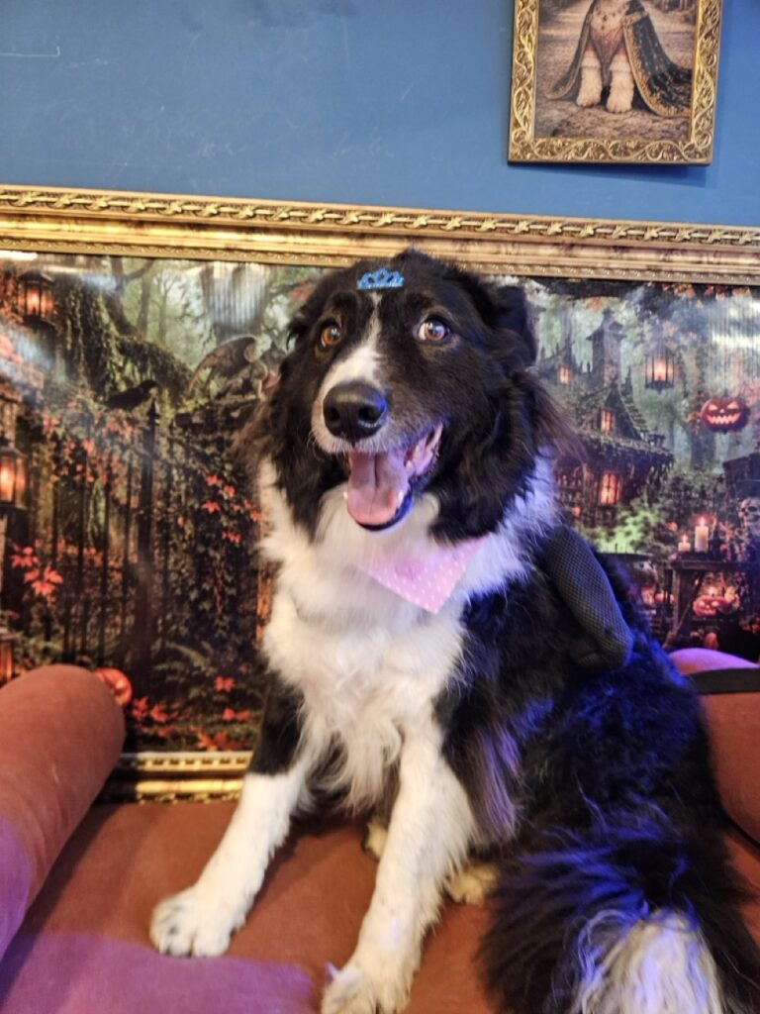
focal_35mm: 23
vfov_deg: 73.9
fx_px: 673
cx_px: 380
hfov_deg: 58.9
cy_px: 507
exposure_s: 1/40
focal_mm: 5.4
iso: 640
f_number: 1.8
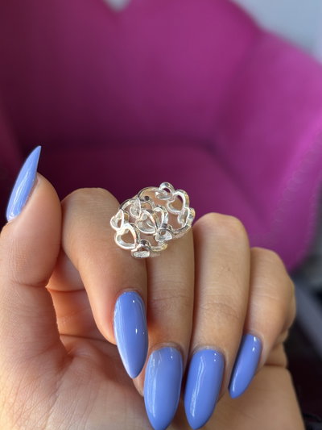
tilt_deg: -30.5
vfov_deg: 36.8
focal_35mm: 52
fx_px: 645
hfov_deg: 28.0
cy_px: 215
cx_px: 161
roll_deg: -3.1
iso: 64
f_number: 1.6
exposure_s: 1/60
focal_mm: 5.96
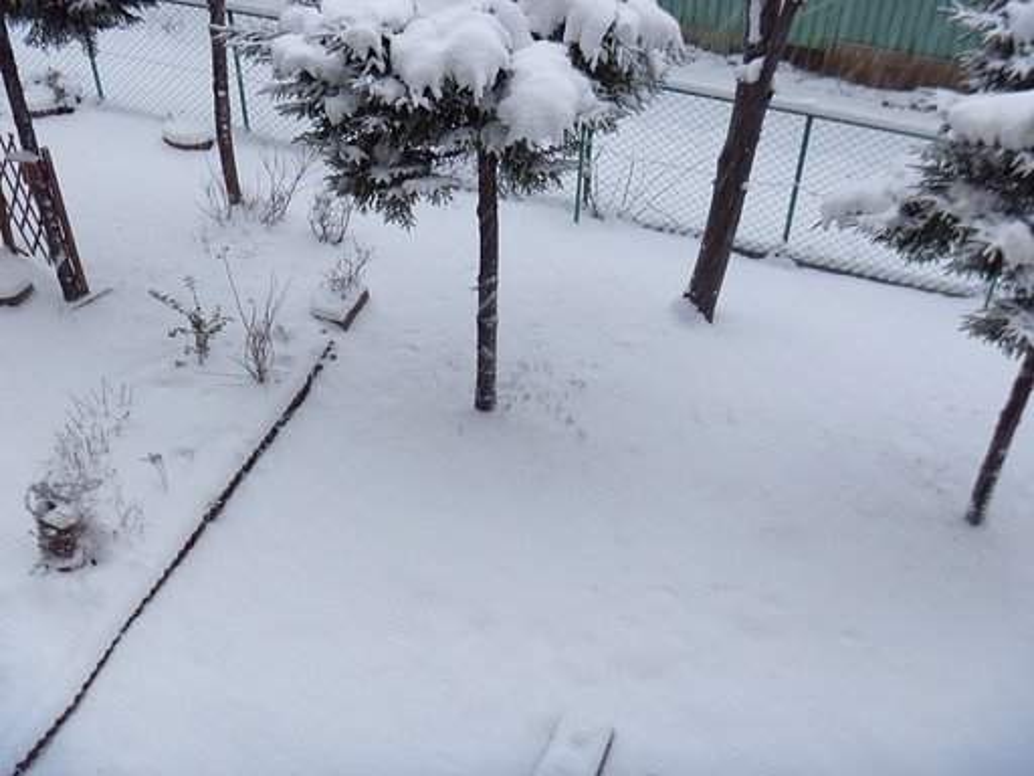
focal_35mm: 35
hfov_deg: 52.6
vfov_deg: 40.7
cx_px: 517
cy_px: 388
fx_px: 1045
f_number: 3.5
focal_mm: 6.3
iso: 400
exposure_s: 1/13
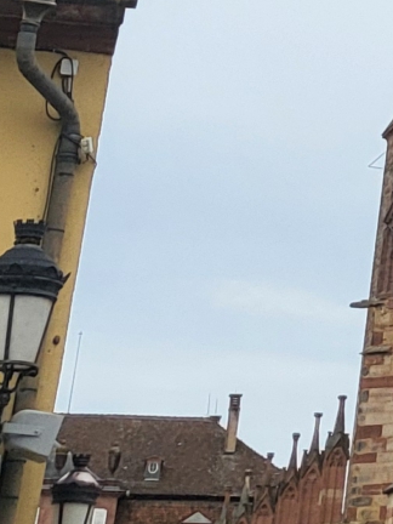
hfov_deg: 8.6
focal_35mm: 154
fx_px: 2331
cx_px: 1023
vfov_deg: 11.9
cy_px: -389
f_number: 1.8
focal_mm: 4.25
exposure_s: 1/3569
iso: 50
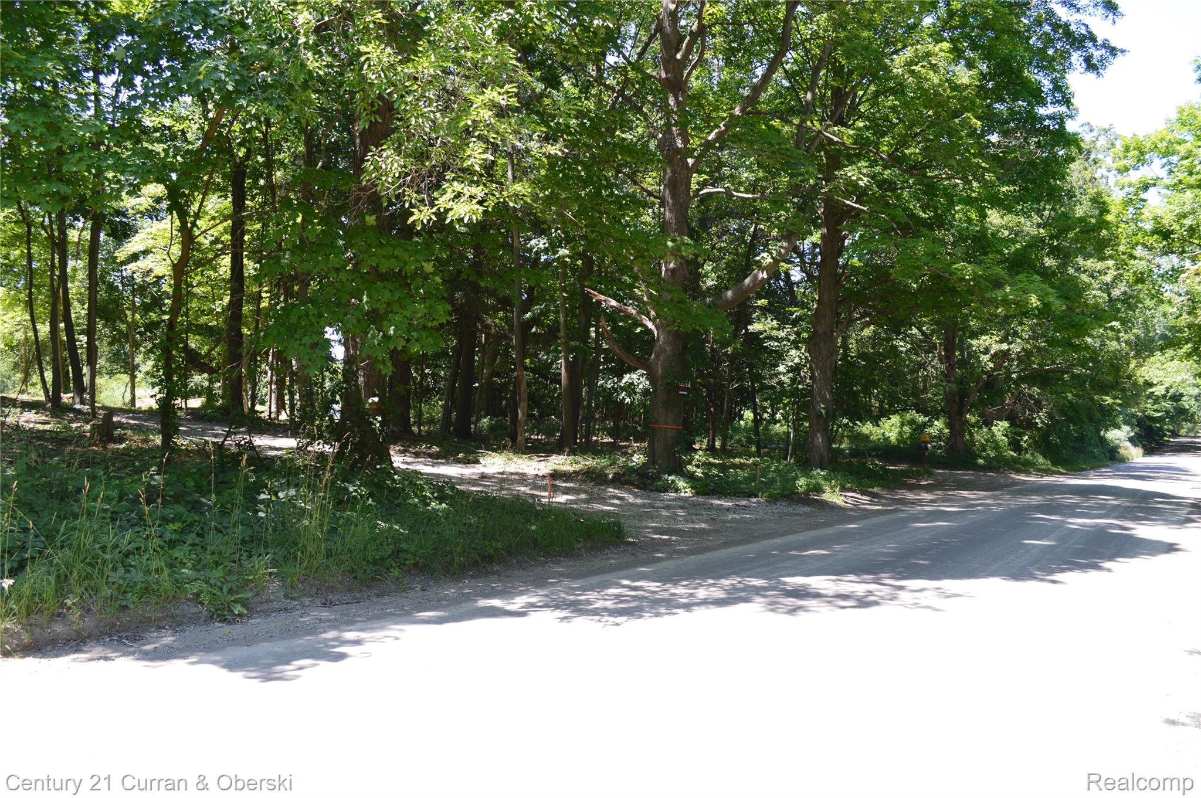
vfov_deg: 47.8
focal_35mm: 27
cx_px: 600
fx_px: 900
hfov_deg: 67.4
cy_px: 399
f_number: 9
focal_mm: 18
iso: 400
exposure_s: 1/80
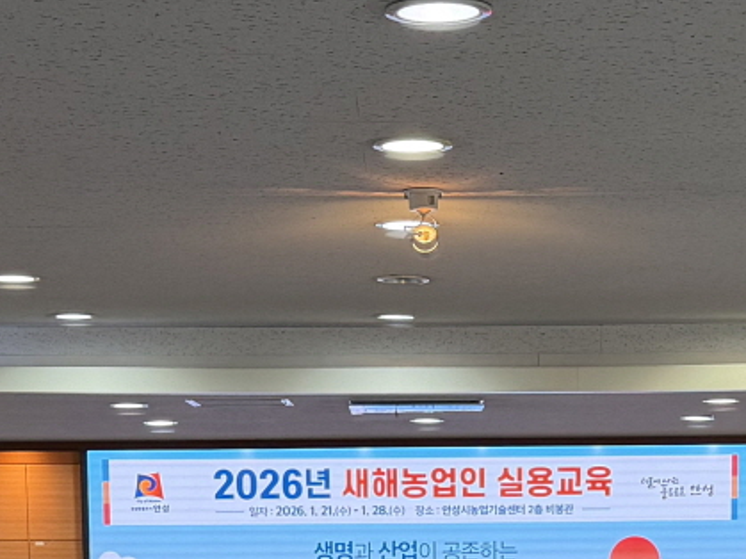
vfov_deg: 14.5
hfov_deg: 20.0
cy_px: 726
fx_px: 2111
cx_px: 413
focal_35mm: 98
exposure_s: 1/120
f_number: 1.78
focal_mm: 6.76
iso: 320
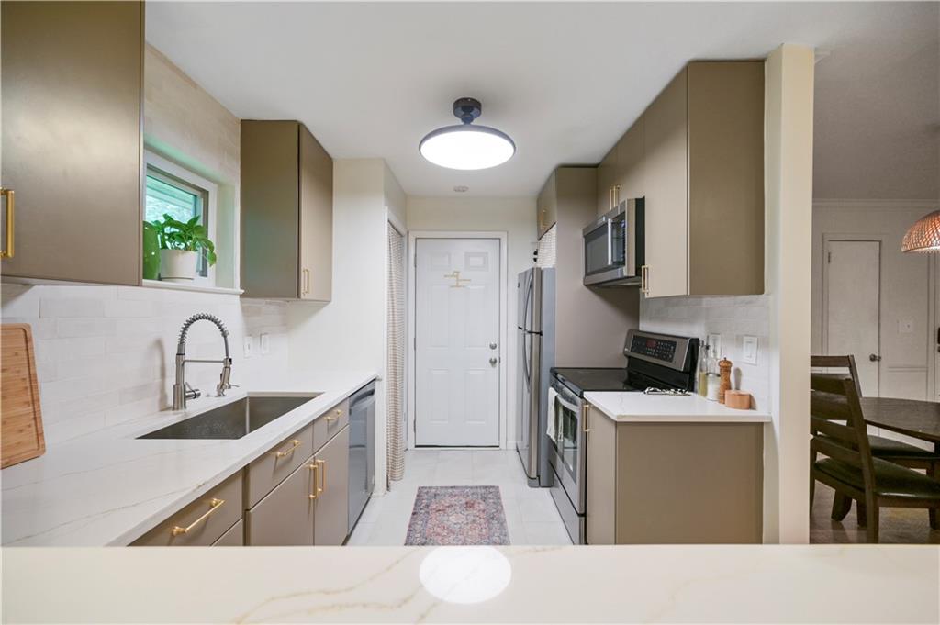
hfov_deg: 104.3
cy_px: 312
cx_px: 470
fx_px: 365
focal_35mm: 14
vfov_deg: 81.1
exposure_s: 1/13
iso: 100
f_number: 4.5
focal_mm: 14
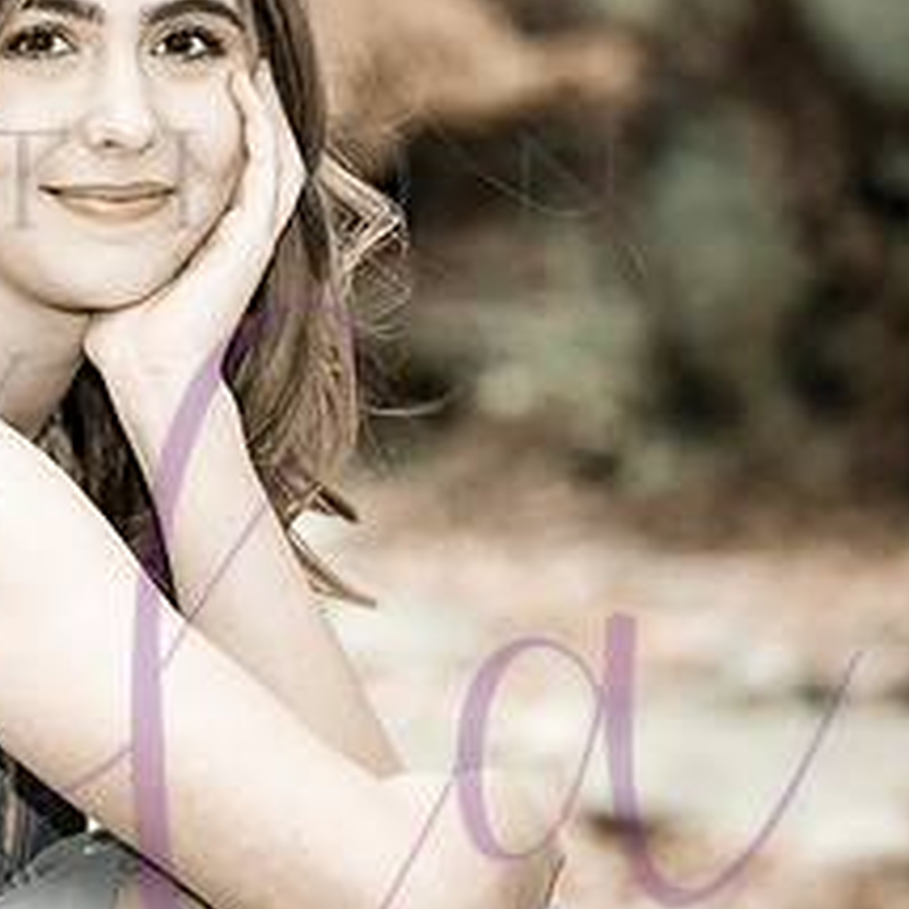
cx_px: 13
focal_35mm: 286
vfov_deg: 6.1
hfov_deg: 6.1
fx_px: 8497
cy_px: 387
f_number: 5.6
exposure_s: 1/250
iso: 2000
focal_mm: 125
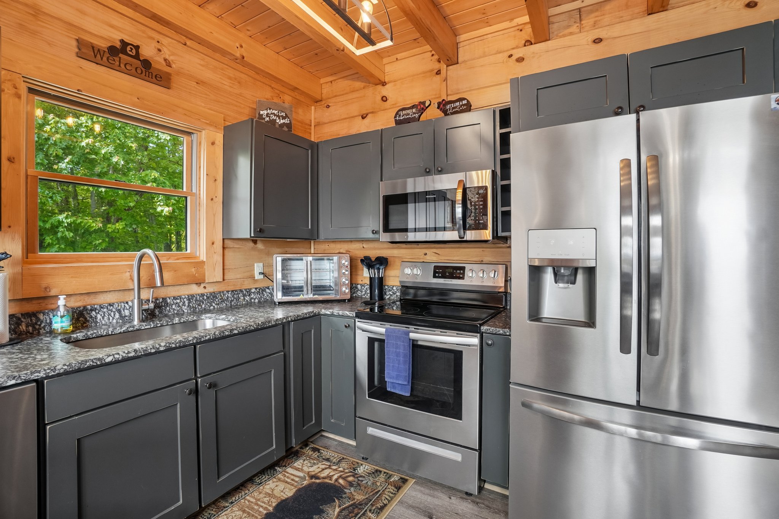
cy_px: 260
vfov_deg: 77.3
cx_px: 390
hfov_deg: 100.4
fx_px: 325
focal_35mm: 15
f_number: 8
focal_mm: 10
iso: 400
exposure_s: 1/20
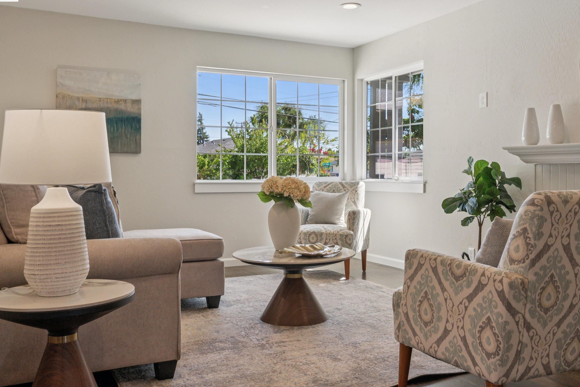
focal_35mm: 33
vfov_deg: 40.0
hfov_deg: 57.2
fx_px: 532
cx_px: 291
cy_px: 193
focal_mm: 21.5
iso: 400
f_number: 9
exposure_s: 1/200
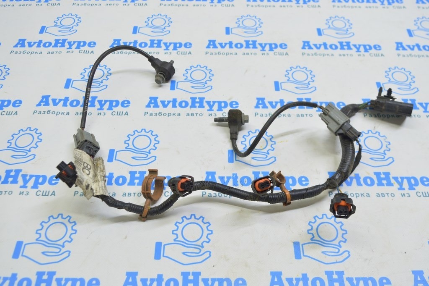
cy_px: 143
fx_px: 429
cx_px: 214
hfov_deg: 53.2
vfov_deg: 36.8
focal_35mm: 36
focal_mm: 24
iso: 400
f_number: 5.6
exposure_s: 1/20
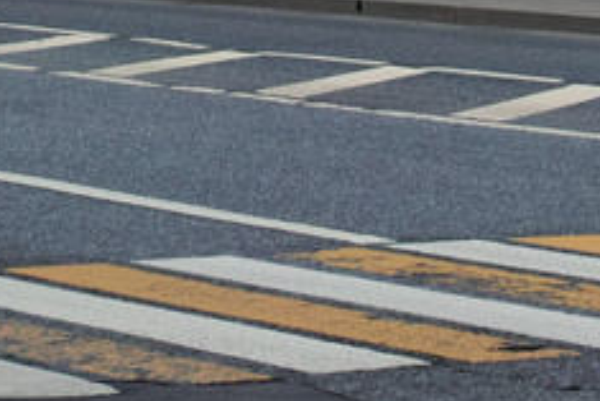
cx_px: 1060
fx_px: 5737
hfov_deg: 5.9
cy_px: -117
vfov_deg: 4.0
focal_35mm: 344
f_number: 5.6
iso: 100
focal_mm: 30
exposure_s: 1/200
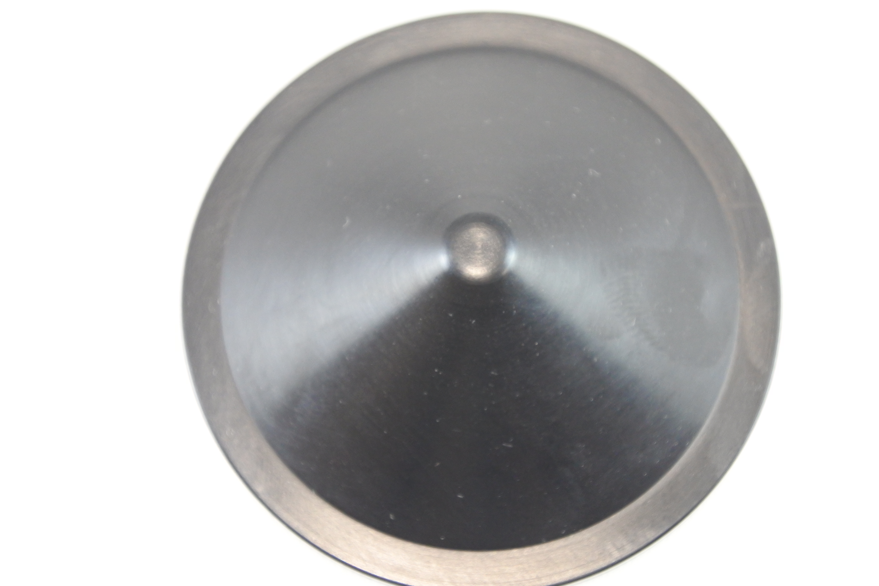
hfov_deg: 25.4
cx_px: 447
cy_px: 296
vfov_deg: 17.1
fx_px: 1953
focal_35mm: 80
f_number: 5.6
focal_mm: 27.9
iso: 1250
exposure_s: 1/60
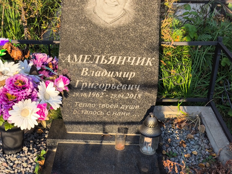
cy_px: 87
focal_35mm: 50
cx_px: 116
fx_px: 335
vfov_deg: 29.1
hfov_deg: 38.2
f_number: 1.7
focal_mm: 4.71
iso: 50
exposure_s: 1/377
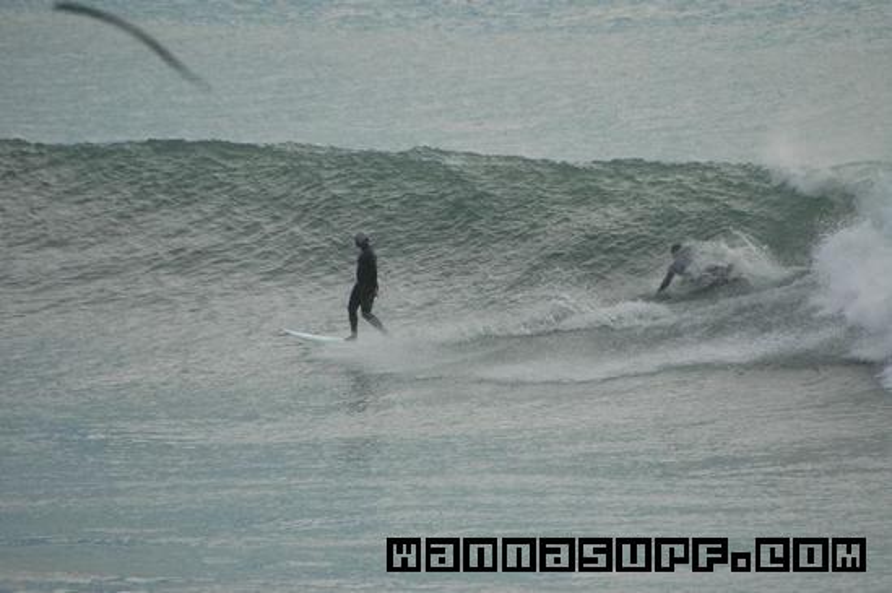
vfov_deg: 3.0
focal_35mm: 450
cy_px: 296
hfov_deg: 4.6
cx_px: 446
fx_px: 11140
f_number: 6.3
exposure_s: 1/800
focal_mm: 300
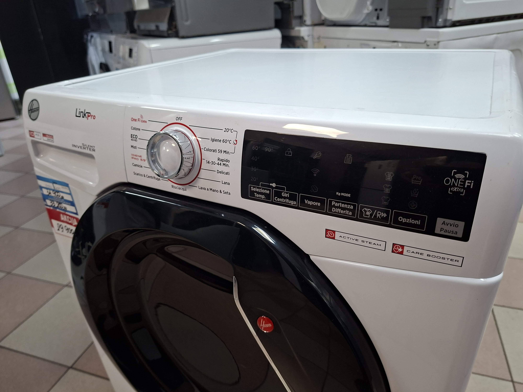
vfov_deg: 58.9
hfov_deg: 73.9
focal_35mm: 23
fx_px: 347
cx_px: 262
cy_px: 196
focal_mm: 5.54
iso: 200
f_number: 1.8
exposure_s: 1/50
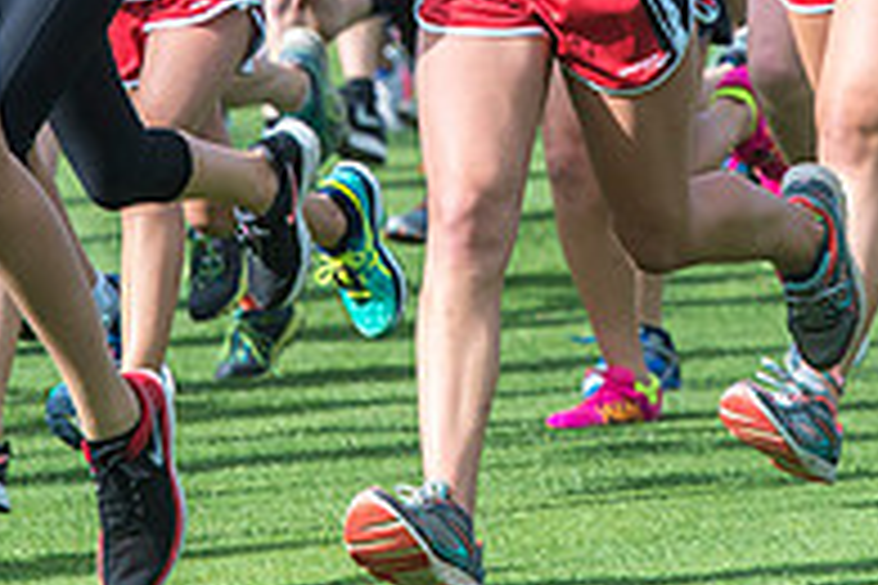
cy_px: -119
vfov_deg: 1.6
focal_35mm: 861
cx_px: 401
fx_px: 20997
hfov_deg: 2.4
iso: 1000
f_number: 8
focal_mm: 290
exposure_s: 1/3200
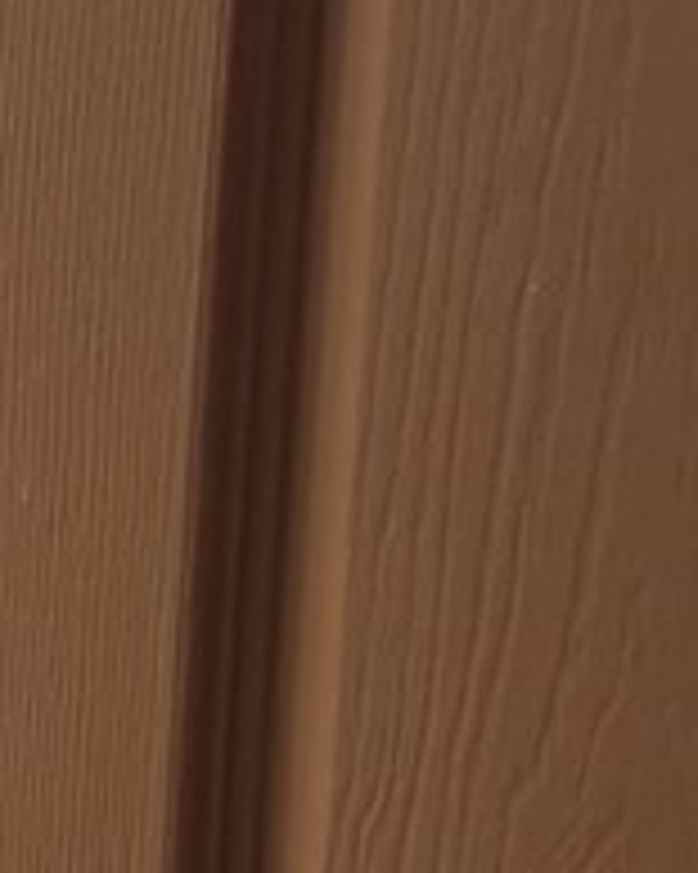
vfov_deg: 9.1
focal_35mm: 209
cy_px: 1233
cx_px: -2103
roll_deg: +0.6
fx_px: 5401
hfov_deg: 6.1
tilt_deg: -8.1
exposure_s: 1/120
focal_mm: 5.96
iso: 100
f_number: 1.6
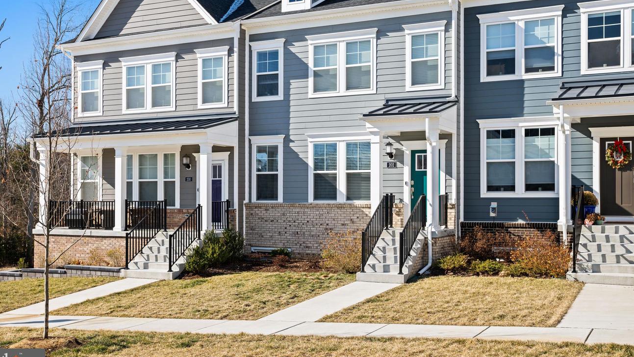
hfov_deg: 48.4
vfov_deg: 28.3
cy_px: 138
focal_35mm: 42
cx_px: 322
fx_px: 706
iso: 100
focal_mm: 36
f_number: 5.6
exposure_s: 1/60
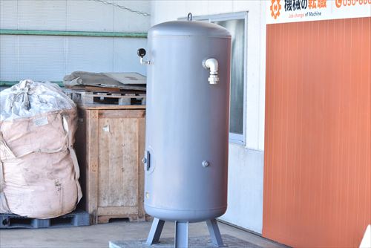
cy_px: 124
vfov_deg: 16.6
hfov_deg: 24.6
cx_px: 186
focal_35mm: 82
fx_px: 851
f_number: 6.3
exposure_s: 1/320
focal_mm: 55
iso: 1250
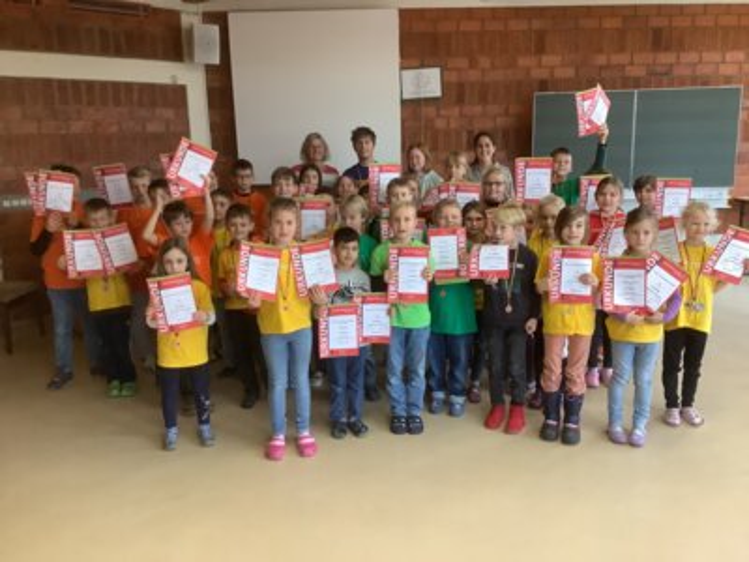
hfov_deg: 58.4
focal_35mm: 31
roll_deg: +0.6
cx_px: 374
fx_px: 671
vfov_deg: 45.4
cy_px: 281
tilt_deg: -14.5
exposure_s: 1/50
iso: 250
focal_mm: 3.3
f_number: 2.4
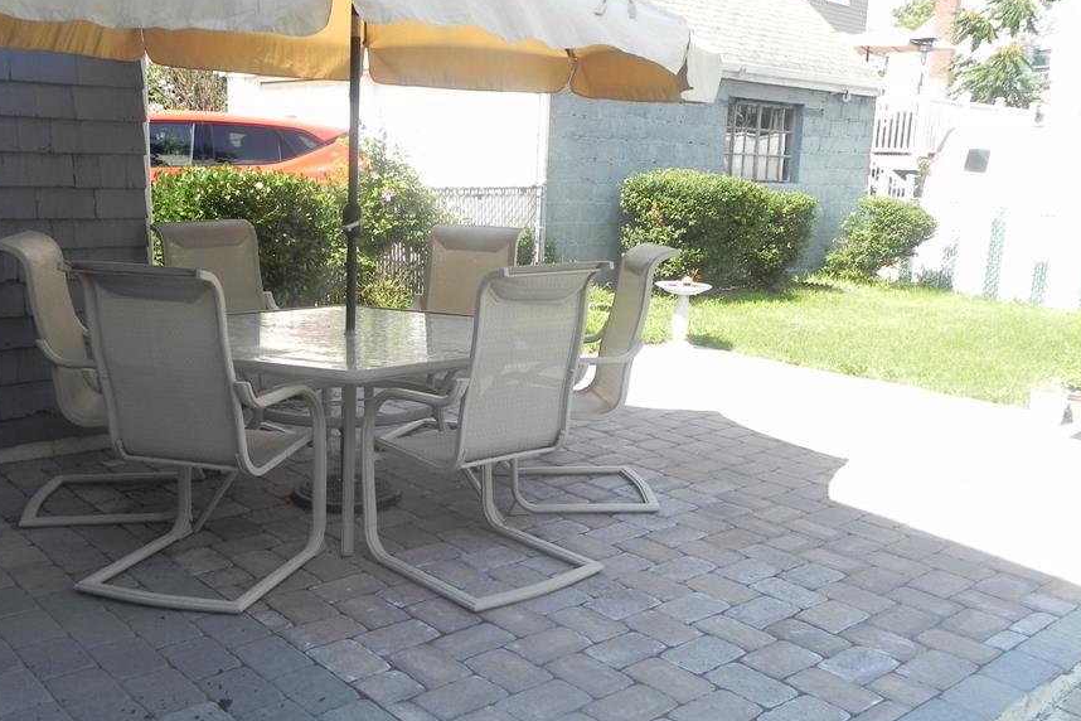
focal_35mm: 36
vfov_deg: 36.9
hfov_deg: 53.0
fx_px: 1081
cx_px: 486
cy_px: 388
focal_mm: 5.2
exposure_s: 1/204
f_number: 5
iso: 160
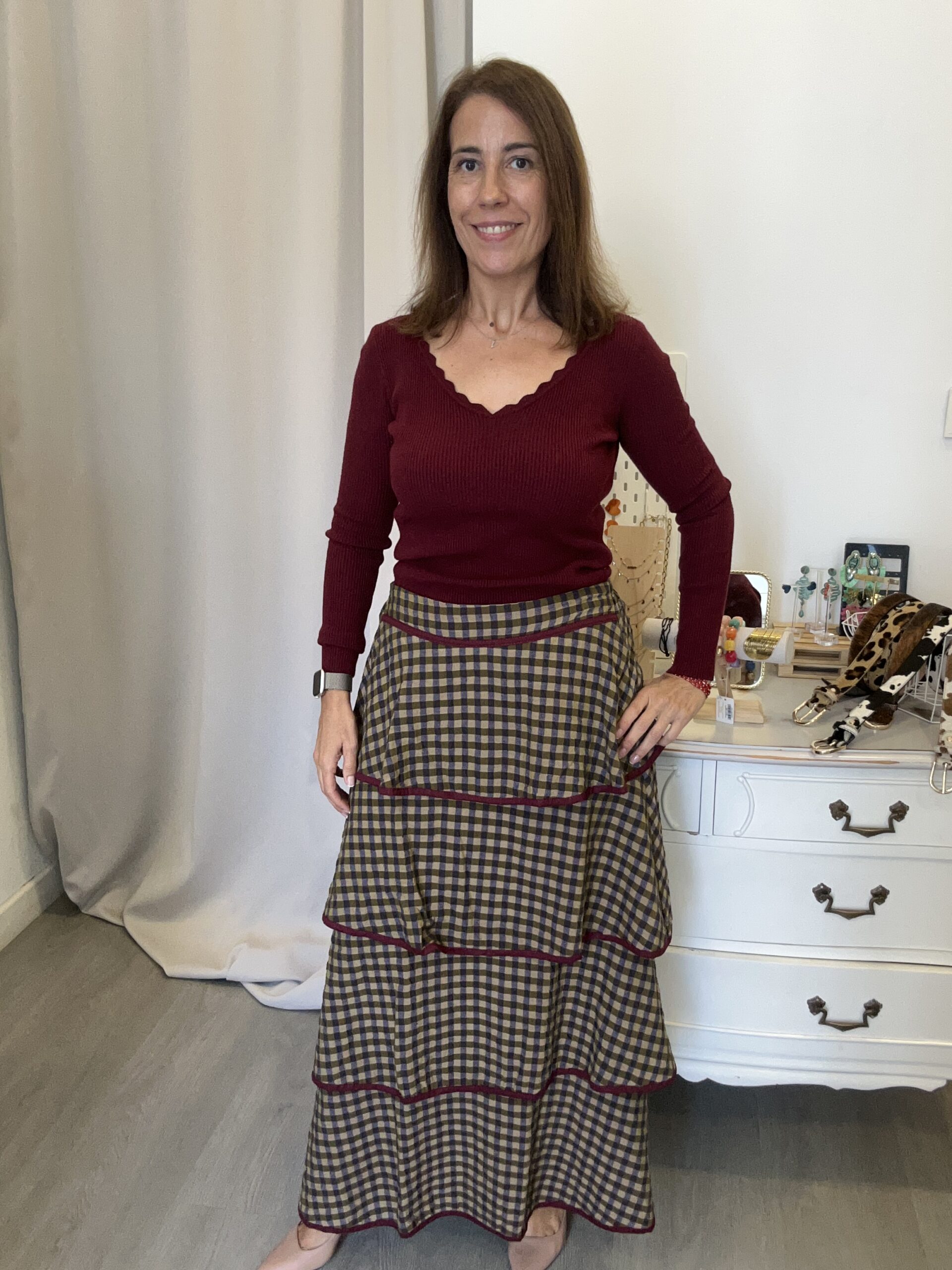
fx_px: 1100
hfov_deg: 46.8
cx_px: 476
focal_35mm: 30
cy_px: 635
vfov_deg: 60.0
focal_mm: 2.69
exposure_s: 1/50
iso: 100
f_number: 1.9
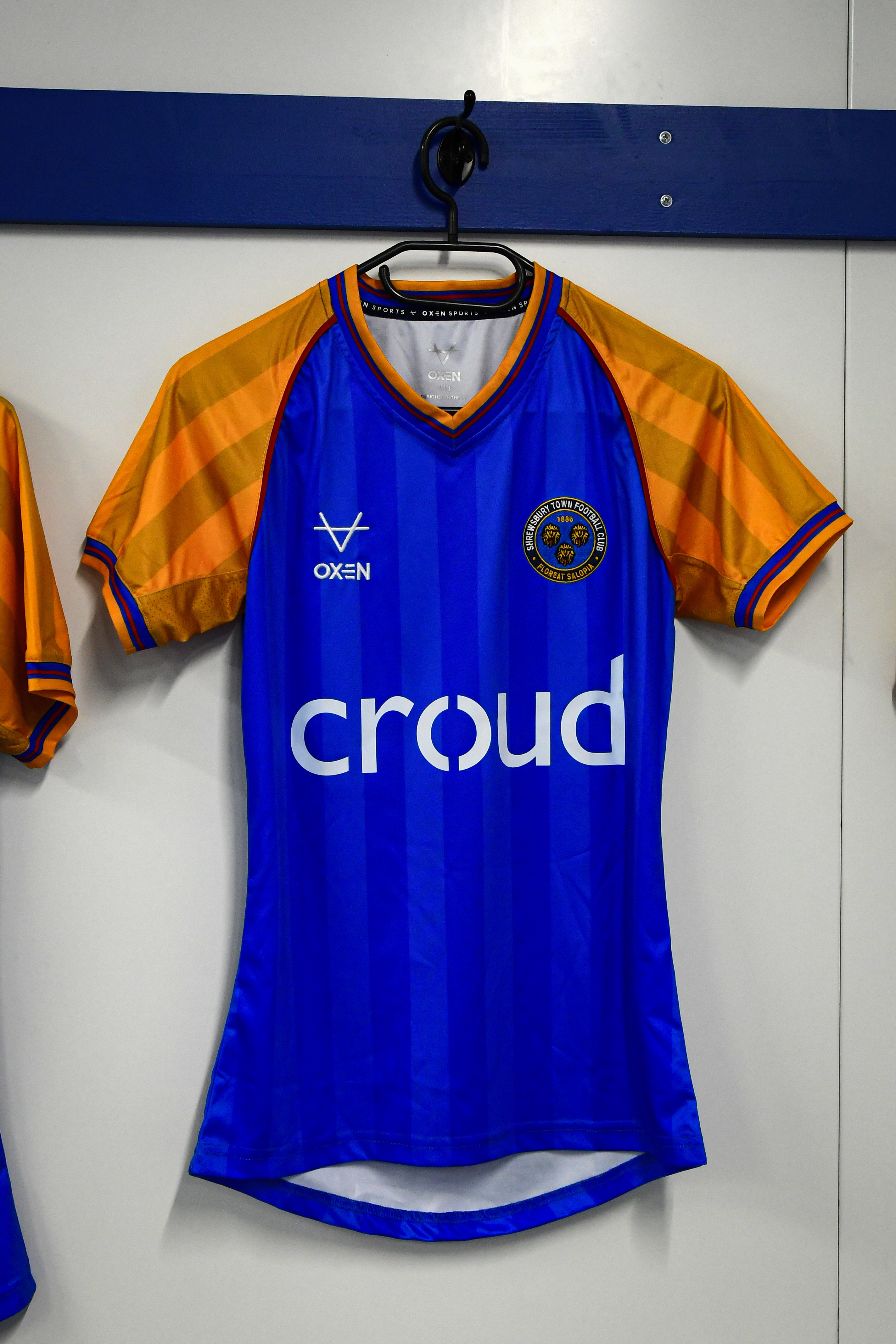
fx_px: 1867
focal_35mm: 50
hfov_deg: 27.0
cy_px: 672
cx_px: 448
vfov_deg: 39.6
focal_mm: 25
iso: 1600
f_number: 6.3
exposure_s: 1/125
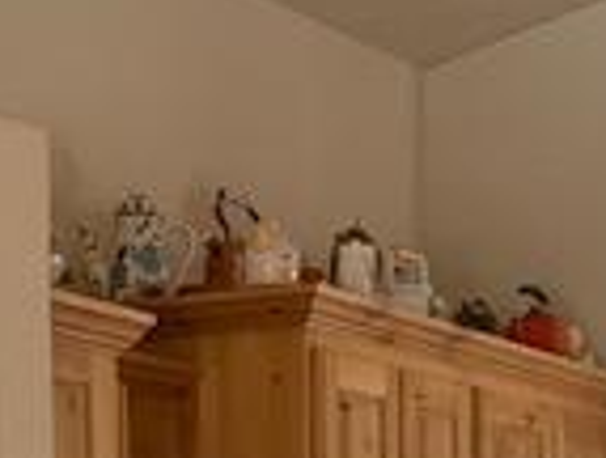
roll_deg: +0.1
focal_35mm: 116
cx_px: 394
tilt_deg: -2.6
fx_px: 2036
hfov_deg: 16.9
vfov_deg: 11.9
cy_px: 793
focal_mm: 4.25
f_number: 1.8
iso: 250
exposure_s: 1/60
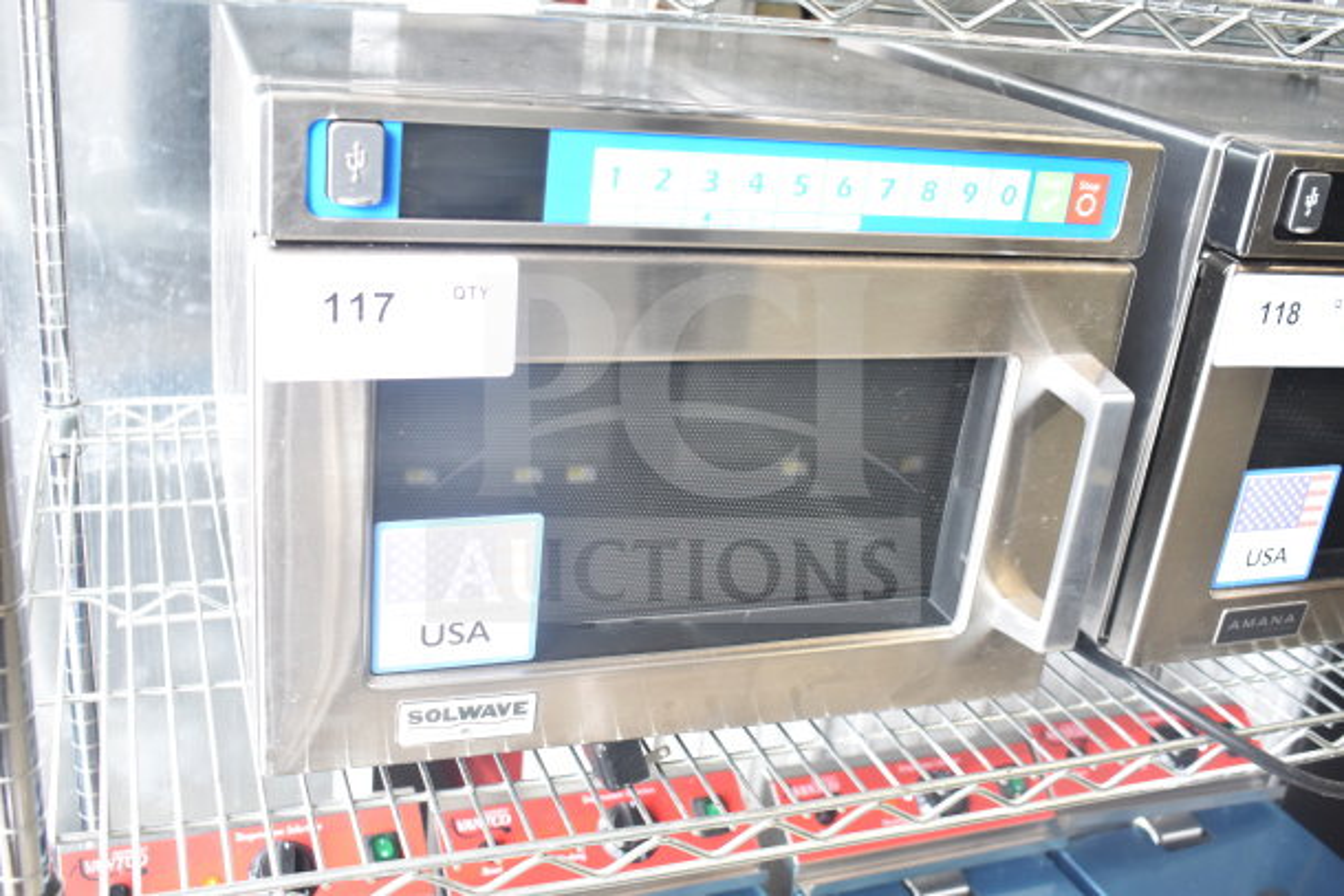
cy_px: 448
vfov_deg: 36.9
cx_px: 672
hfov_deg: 53.1
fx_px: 1344
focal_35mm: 36
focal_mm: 24
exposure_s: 1/40
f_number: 4
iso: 720
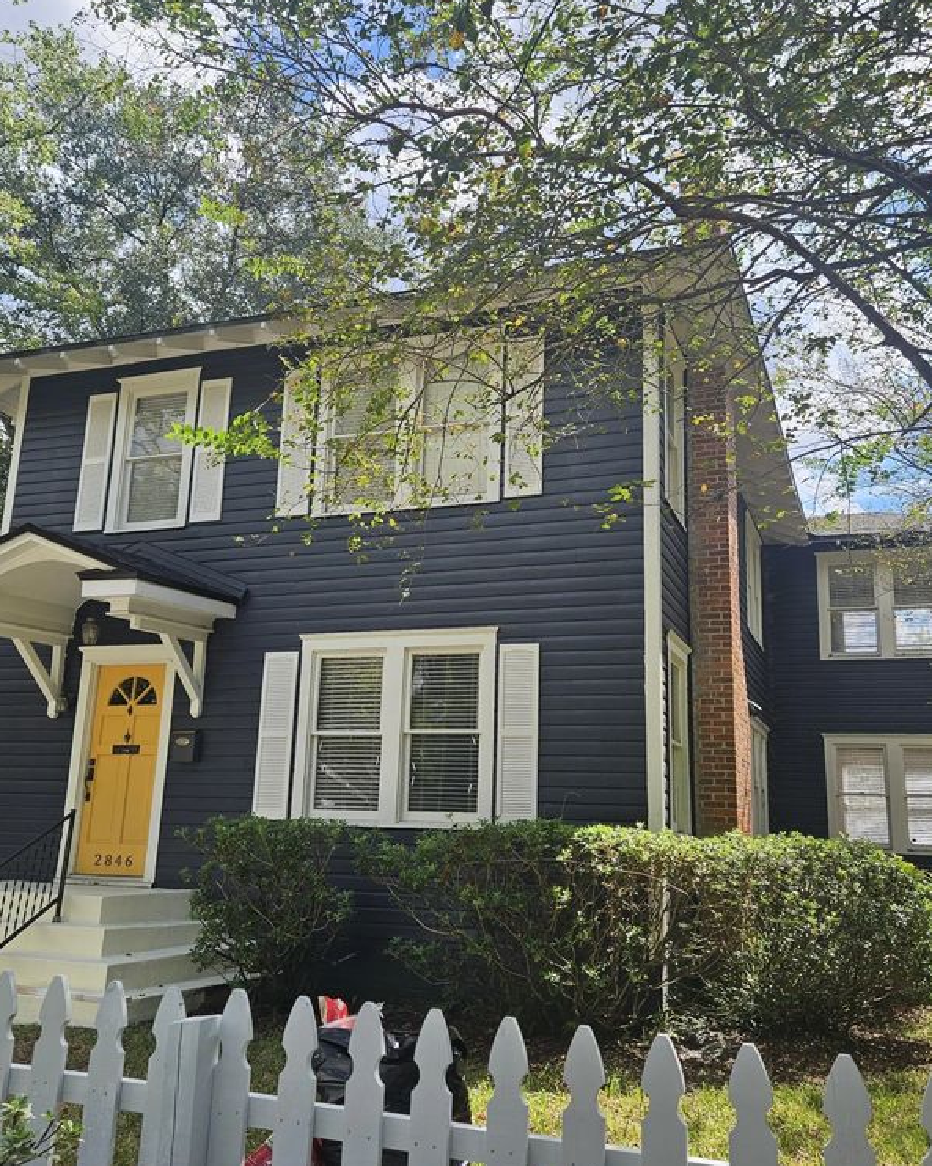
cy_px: 585
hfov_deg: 47.1
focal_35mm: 31
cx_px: 475
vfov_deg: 57.2
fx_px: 1070
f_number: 1.8
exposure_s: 1/986
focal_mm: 5.4
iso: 25
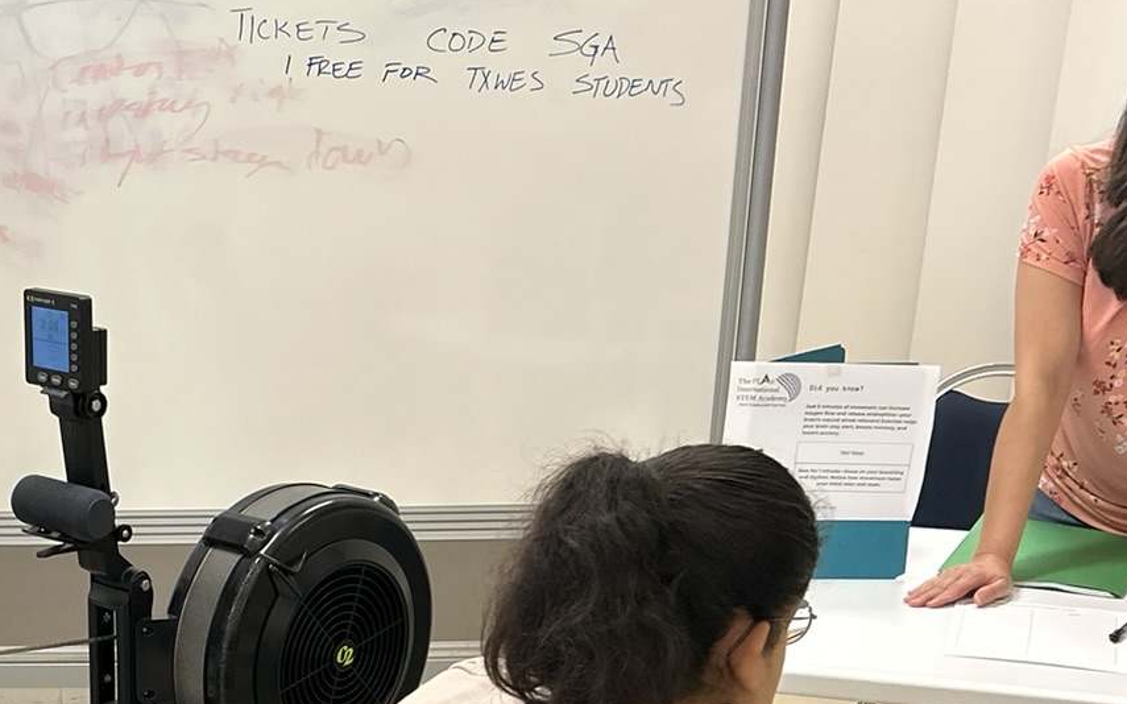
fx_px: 2027
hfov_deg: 30.1
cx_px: 185
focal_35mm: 66
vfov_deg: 18.8
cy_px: 795
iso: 125
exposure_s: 1/60
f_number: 1.5
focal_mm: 5.7
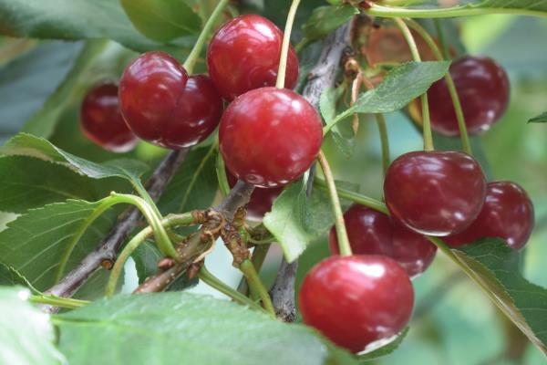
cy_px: 182
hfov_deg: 26.0
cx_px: 274
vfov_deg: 17.5
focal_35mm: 78
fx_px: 1185
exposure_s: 1/160
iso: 400
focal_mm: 52
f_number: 6.3
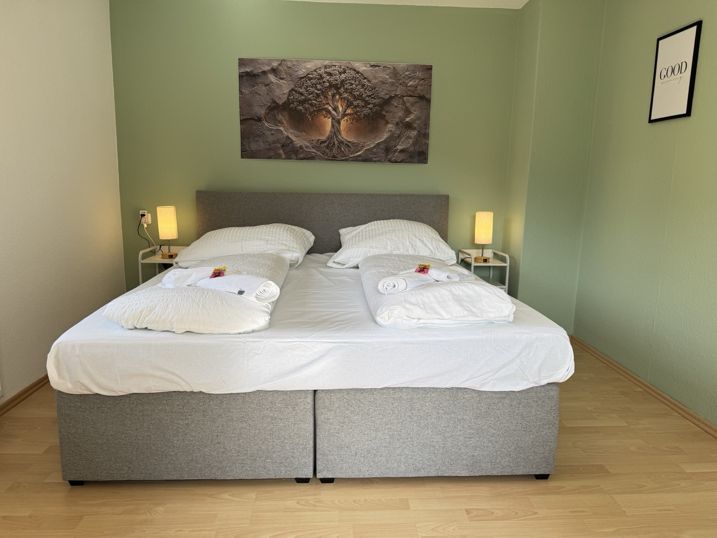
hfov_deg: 71.6
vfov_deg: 56.8
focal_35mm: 24
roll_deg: -0.1
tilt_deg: -9.7
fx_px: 497
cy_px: 269
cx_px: 358
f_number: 1.78
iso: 80
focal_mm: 6.76
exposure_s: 1/343
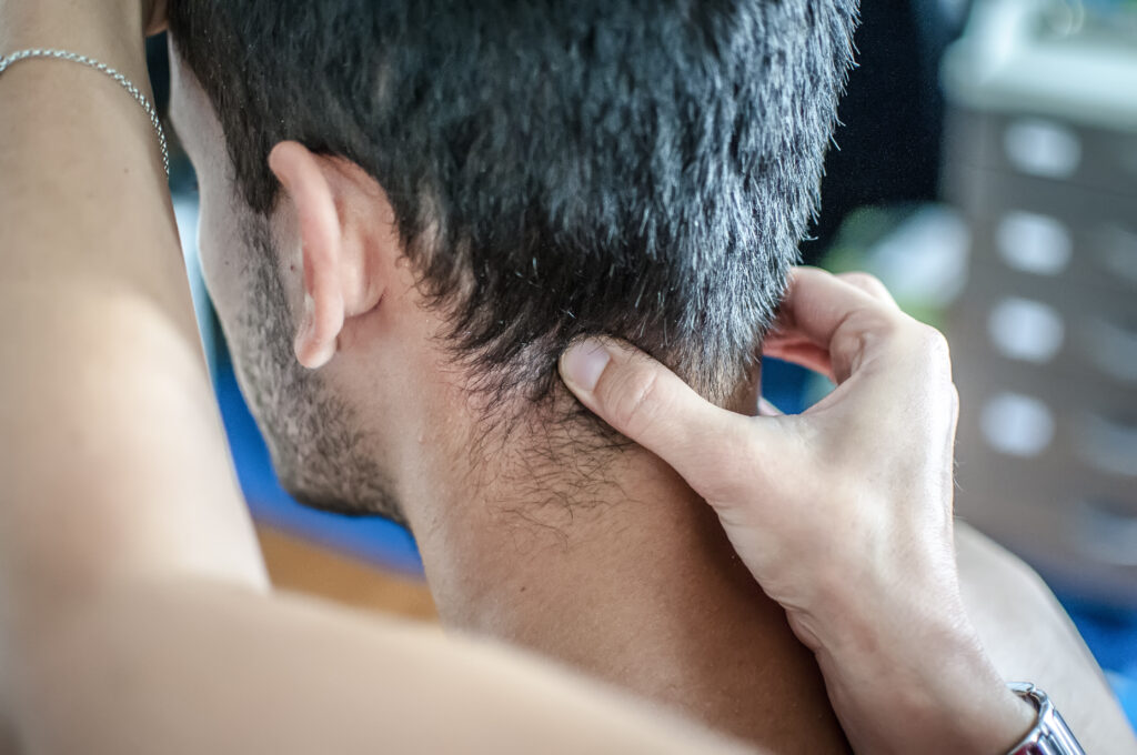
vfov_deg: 25.7
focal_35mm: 52
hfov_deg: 37.9
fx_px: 1656
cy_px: 378
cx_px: 568
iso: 1250
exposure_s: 1/125
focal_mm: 35
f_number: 1.8
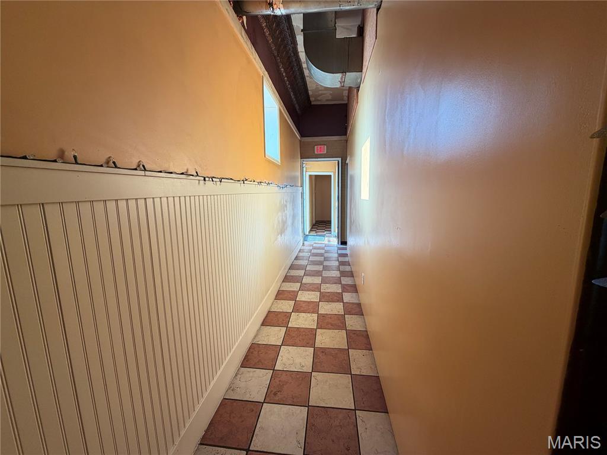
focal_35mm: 14
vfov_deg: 85.7
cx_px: 304
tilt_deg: -8.9
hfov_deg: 102.1
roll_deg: +1.5
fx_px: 245
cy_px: 228
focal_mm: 2.22
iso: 125
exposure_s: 1/120
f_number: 2.2
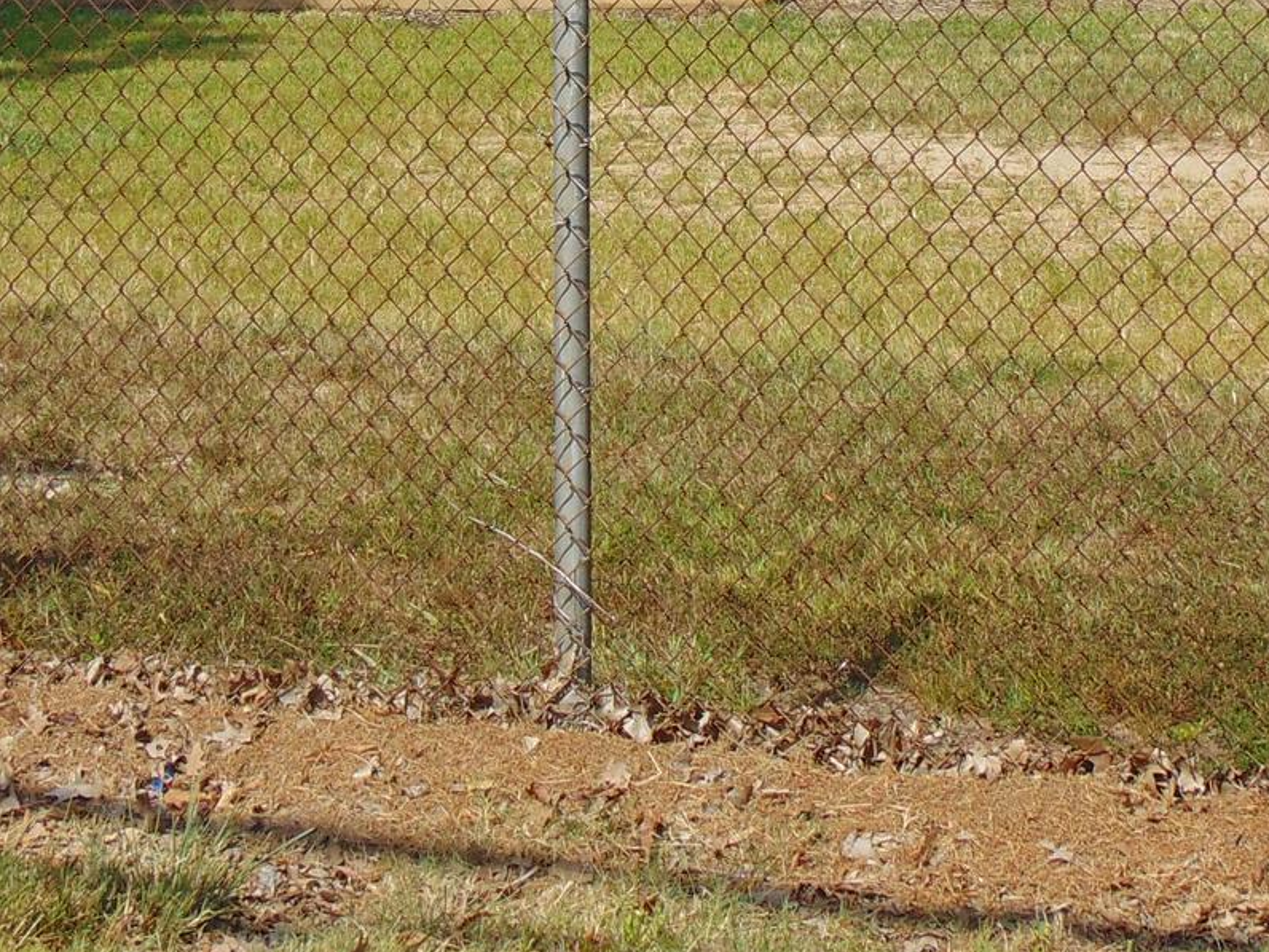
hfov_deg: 18.2
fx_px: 3959
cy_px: -156
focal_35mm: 108
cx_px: 737
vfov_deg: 13.4
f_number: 8.7
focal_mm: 7.6
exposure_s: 1/250
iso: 80
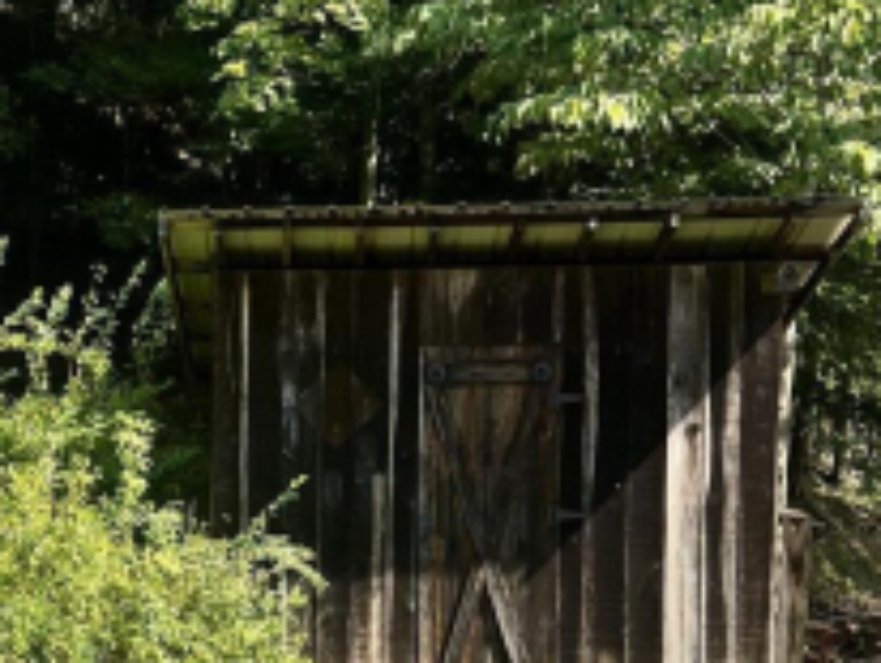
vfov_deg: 17.3
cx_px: 34
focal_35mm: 84
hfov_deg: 22.5
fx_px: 2140
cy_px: 618
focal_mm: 5.7
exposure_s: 1/1575
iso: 50
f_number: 1.5
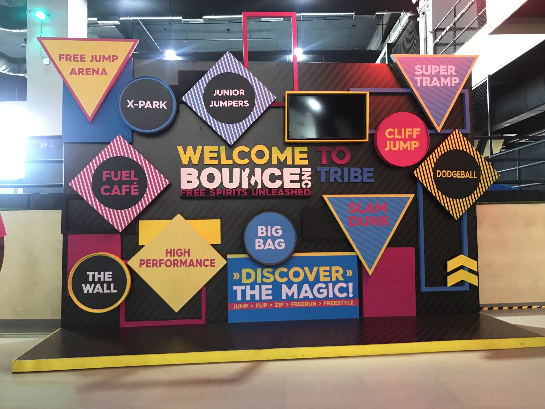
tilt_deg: +1.7
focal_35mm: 28
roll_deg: +1.5
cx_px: 272
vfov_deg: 49.7
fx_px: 441
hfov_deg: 63.4
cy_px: 204
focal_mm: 3.99
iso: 100
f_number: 1.8
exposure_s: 1/14
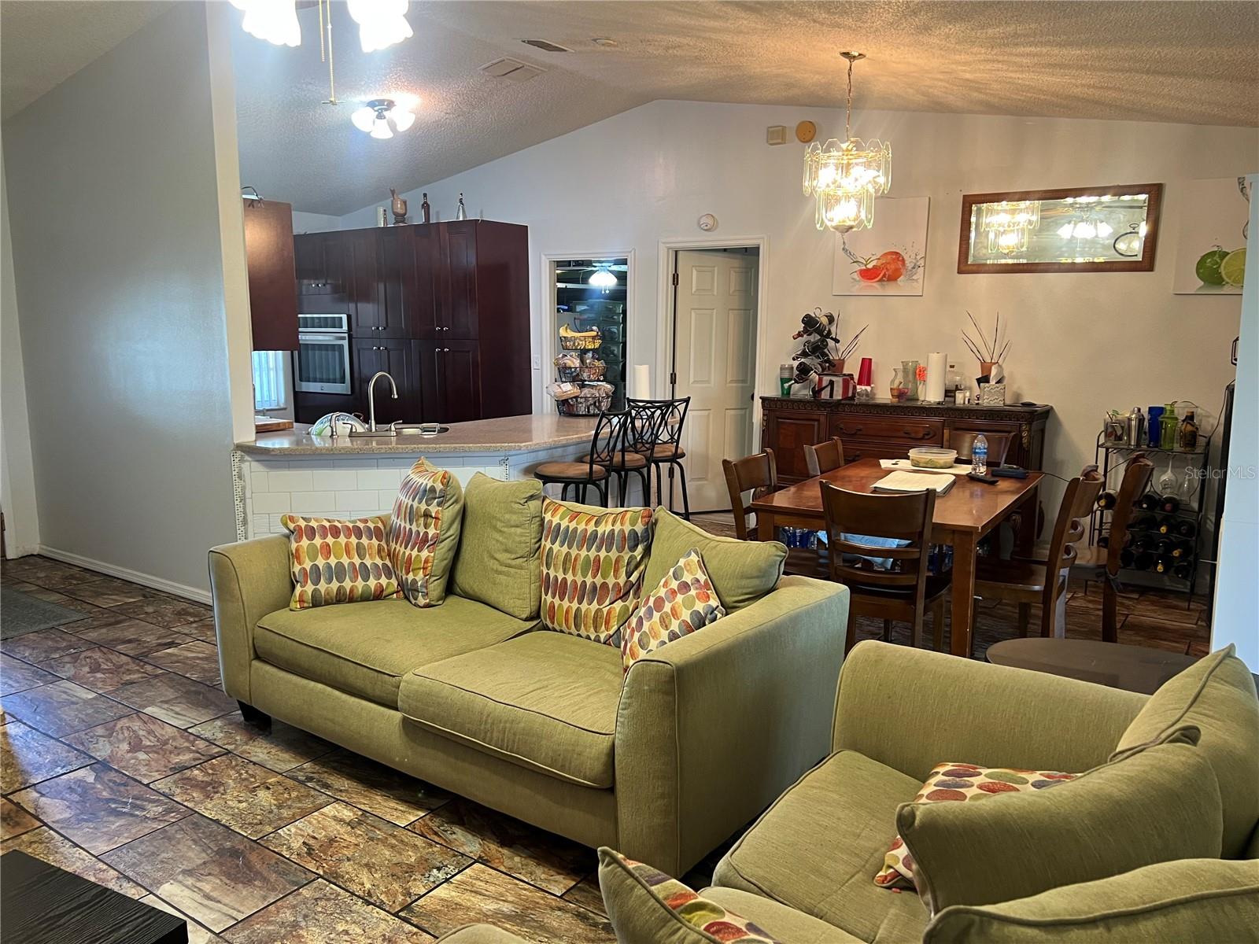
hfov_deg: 67.3
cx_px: 630
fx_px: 946
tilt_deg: -9.1
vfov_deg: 53.1
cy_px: 472
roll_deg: -0.4
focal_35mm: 26
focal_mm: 5.7
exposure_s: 1/60
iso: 125
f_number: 1.5
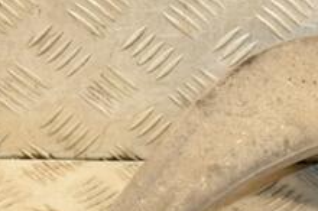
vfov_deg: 8.3
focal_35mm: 164
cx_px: 358
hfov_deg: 12.3
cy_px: 192
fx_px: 1447
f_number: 5
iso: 800
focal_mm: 40
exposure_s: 1/200
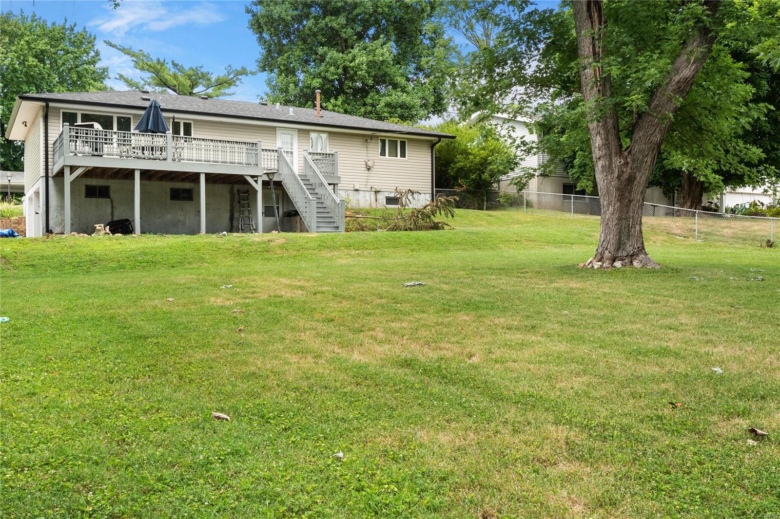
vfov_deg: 38.9
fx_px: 736
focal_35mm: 34
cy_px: 260
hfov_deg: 55.8
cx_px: 390
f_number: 8
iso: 400
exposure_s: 1/125
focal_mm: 17
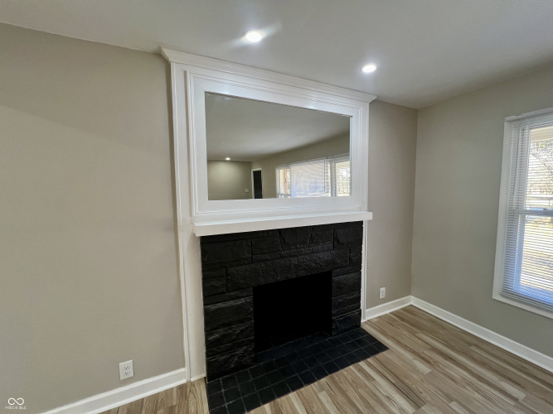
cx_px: 276
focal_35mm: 13
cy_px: 207
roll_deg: +1.0
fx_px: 208
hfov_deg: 106.2
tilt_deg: -4.1
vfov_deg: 89.9
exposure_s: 1/120
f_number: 1.8
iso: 160
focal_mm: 1.57
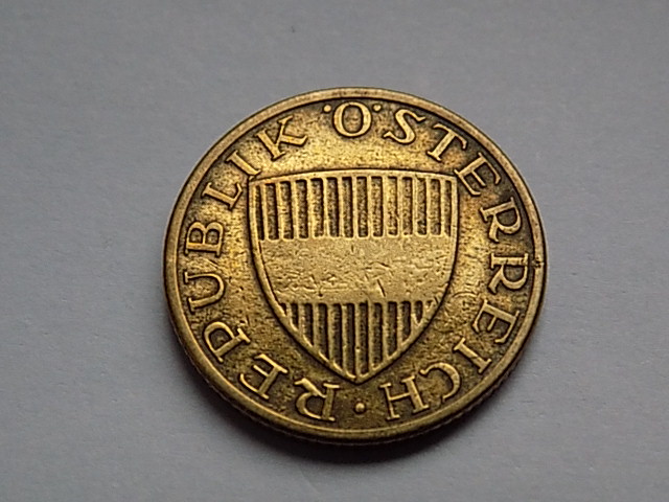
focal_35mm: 78
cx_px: 334
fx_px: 1507
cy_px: 251
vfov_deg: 18.9
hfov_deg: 25.0
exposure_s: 1/200
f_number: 4.3
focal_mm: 13.9
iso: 400
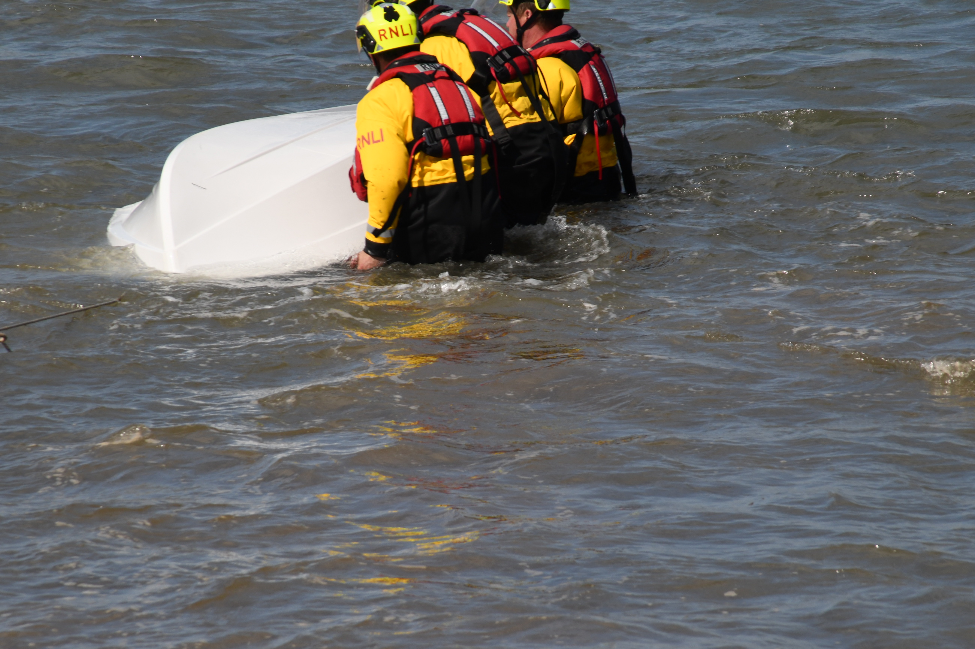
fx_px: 12889
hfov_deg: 4.3
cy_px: 351
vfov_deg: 2.9
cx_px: 480
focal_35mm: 476
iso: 360
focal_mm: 300
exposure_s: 1/320
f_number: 14
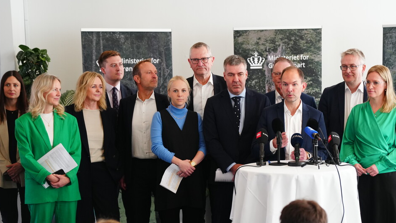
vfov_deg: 12.8
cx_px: 229
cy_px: 200
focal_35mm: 94
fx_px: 987
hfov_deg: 22.7
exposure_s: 1/200
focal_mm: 53
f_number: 2.8
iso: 1000
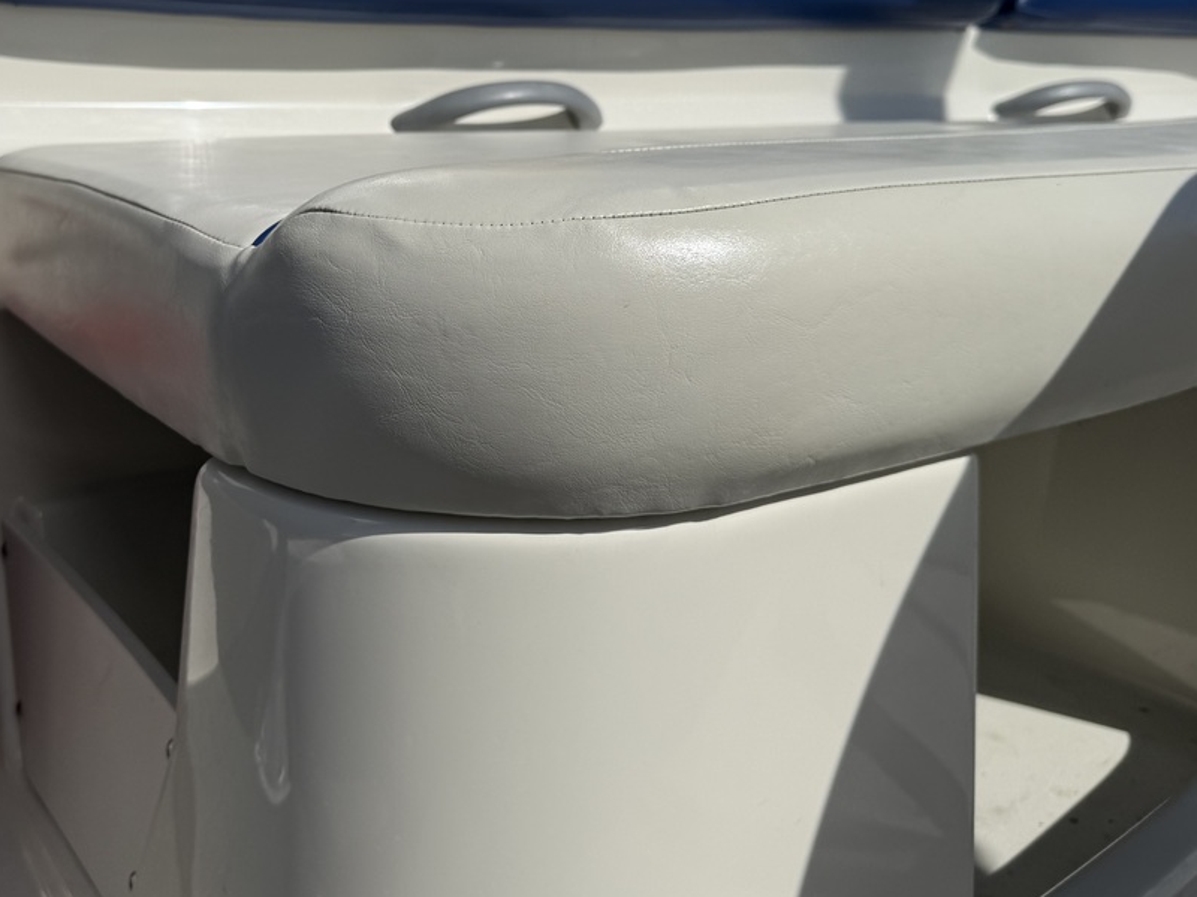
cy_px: 284
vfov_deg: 39.1
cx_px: 434
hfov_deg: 50.7
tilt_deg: -9.7
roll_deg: +0.4
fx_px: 1245
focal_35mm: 36
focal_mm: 6.76
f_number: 1.78
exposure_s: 1/14286
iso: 64
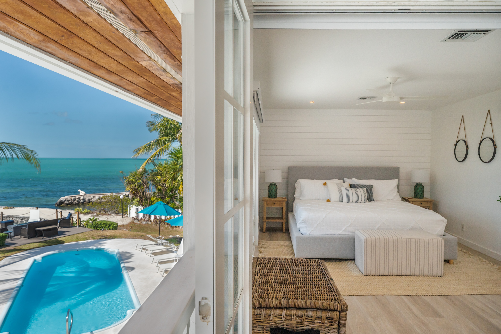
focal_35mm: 24
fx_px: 334
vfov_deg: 53.1
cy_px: 167
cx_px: 250
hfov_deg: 73.7
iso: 400
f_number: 6.3
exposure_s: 1/1600
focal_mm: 24
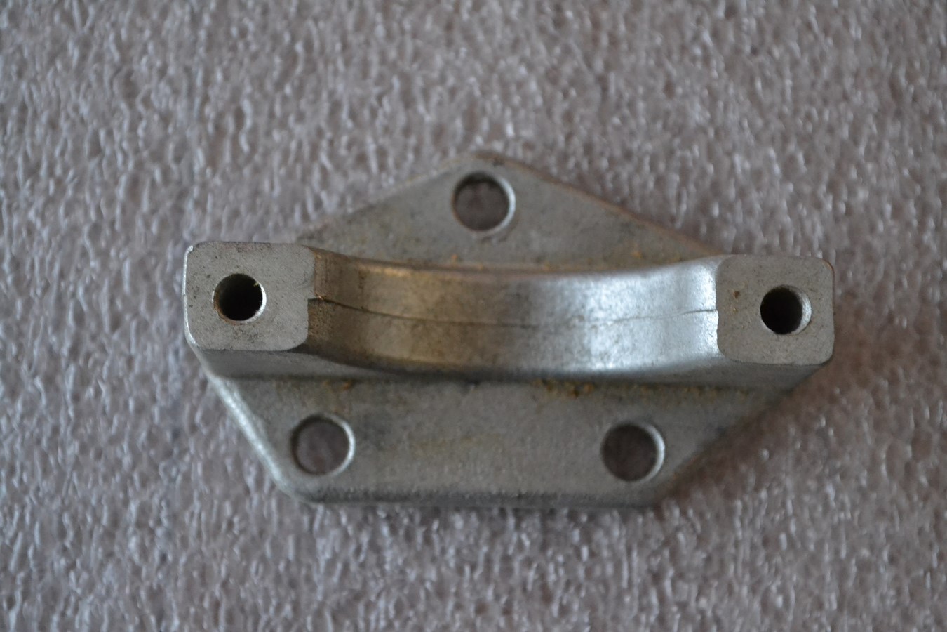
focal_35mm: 72
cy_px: 316
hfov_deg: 28.1
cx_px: 474
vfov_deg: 18.9
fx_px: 1894
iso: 3200
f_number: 5.3
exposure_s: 1/25
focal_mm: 48
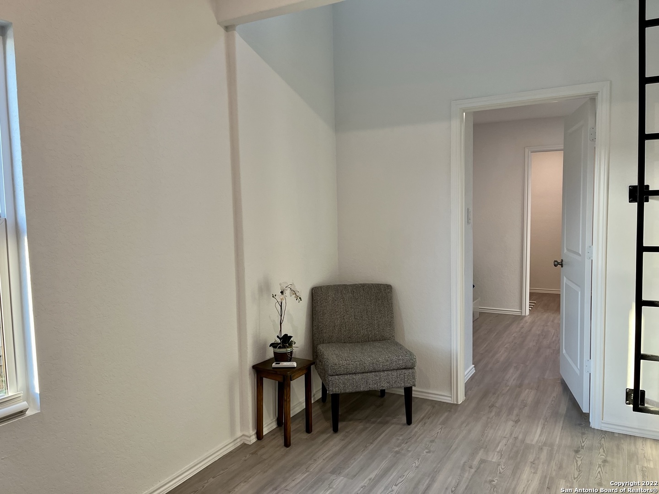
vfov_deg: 53.1
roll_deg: +1.0
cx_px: 330
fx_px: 495
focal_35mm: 26
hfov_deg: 67.3
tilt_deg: -4.8
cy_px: 247
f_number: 1.6
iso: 125
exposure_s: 1/120
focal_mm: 5.1
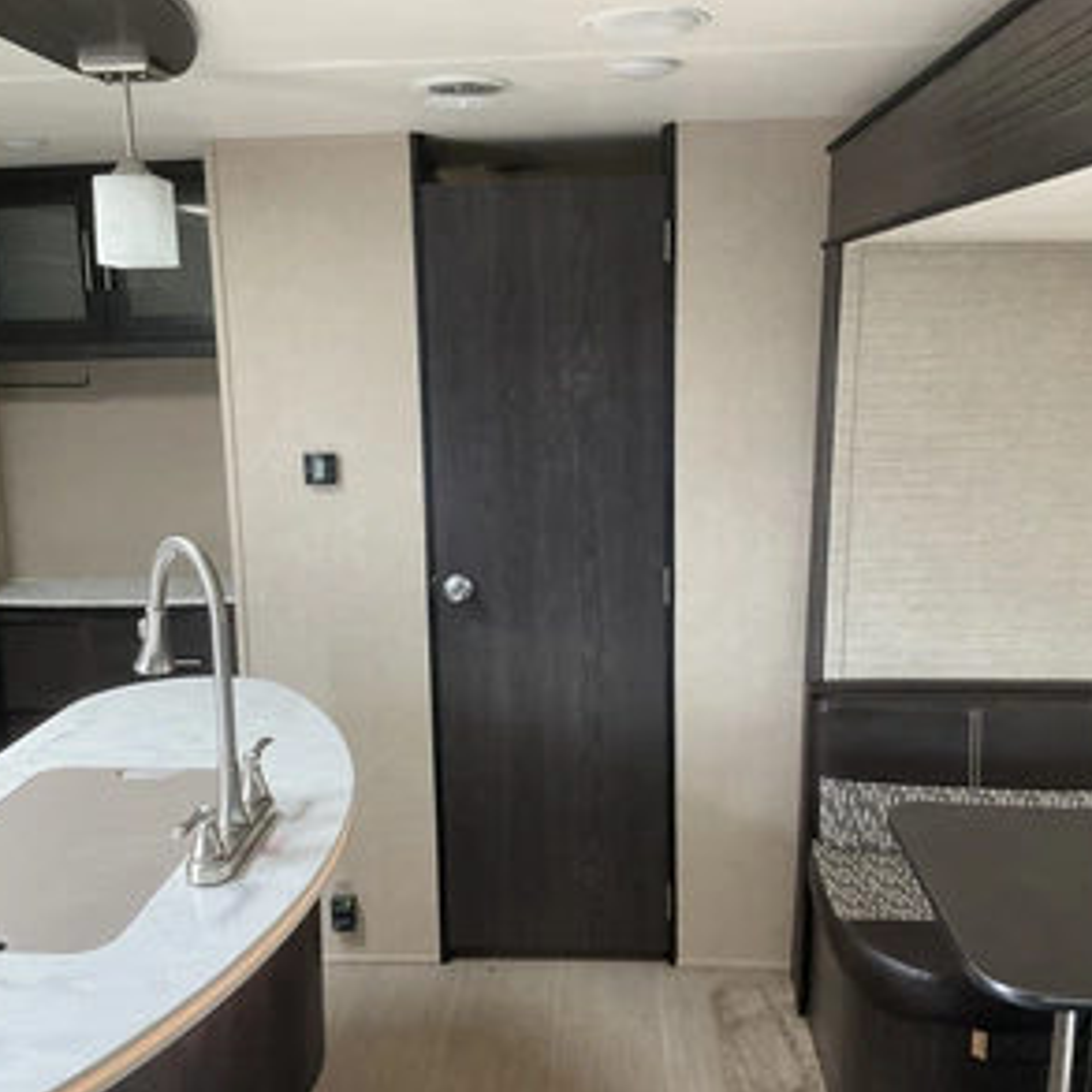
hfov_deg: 47.2
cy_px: 555
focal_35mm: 35
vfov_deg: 47.2
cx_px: 514
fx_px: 1249
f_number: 1.8
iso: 125
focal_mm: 3
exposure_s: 1/60
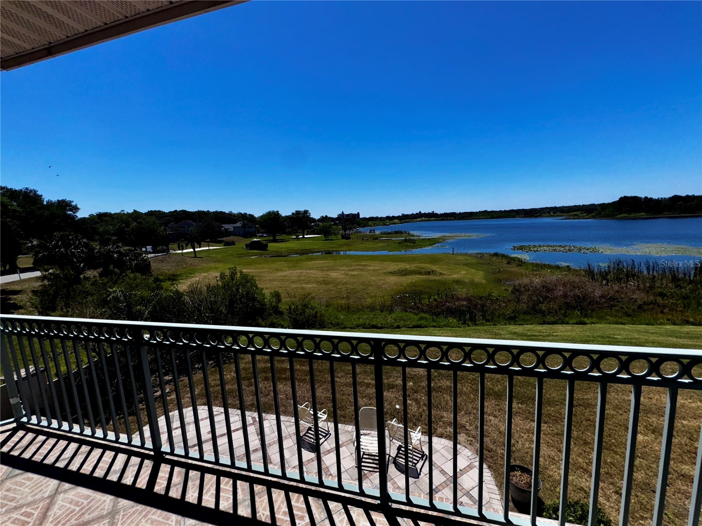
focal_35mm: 14
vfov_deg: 85.7
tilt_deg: -9.4
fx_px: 284
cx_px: 351
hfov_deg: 102.1
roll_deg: +2.6
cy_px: 263
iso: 32
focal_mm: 2.22
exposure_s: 1/4630
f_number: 2.2
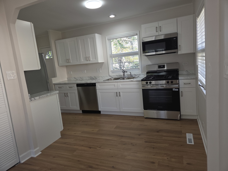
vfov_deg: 58.9
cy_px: 86
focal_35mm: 23
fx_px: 151
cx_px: 114
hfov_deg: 73.9
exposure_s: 1/60
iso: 32
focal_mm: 5.4
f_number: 1.8
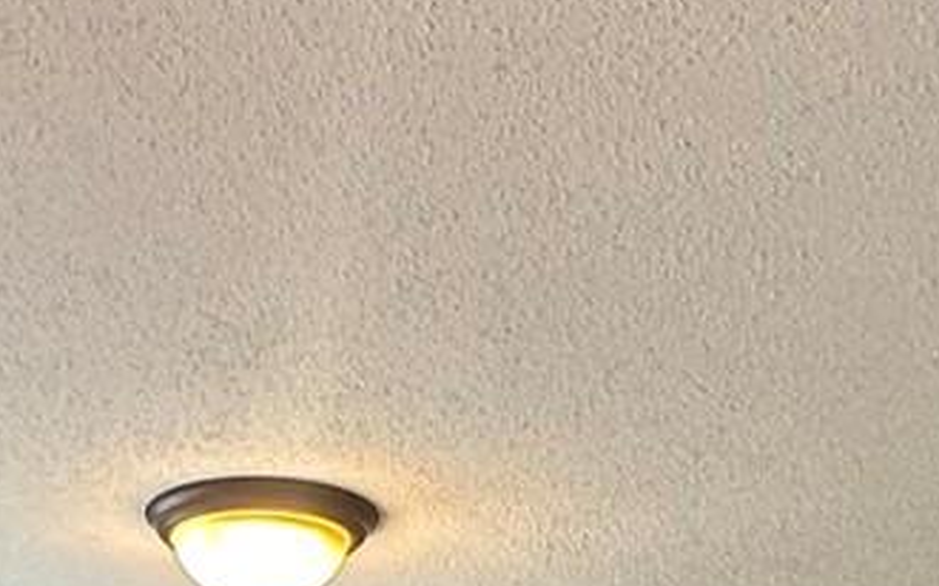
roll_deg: -0.8
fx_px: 2354
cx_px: 341
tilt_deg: -1.0
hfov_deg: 22.5
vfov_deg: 12.0
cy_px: 1303
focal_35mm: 92
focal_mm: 2.22
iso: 250
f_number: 2.2
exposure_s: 1/120
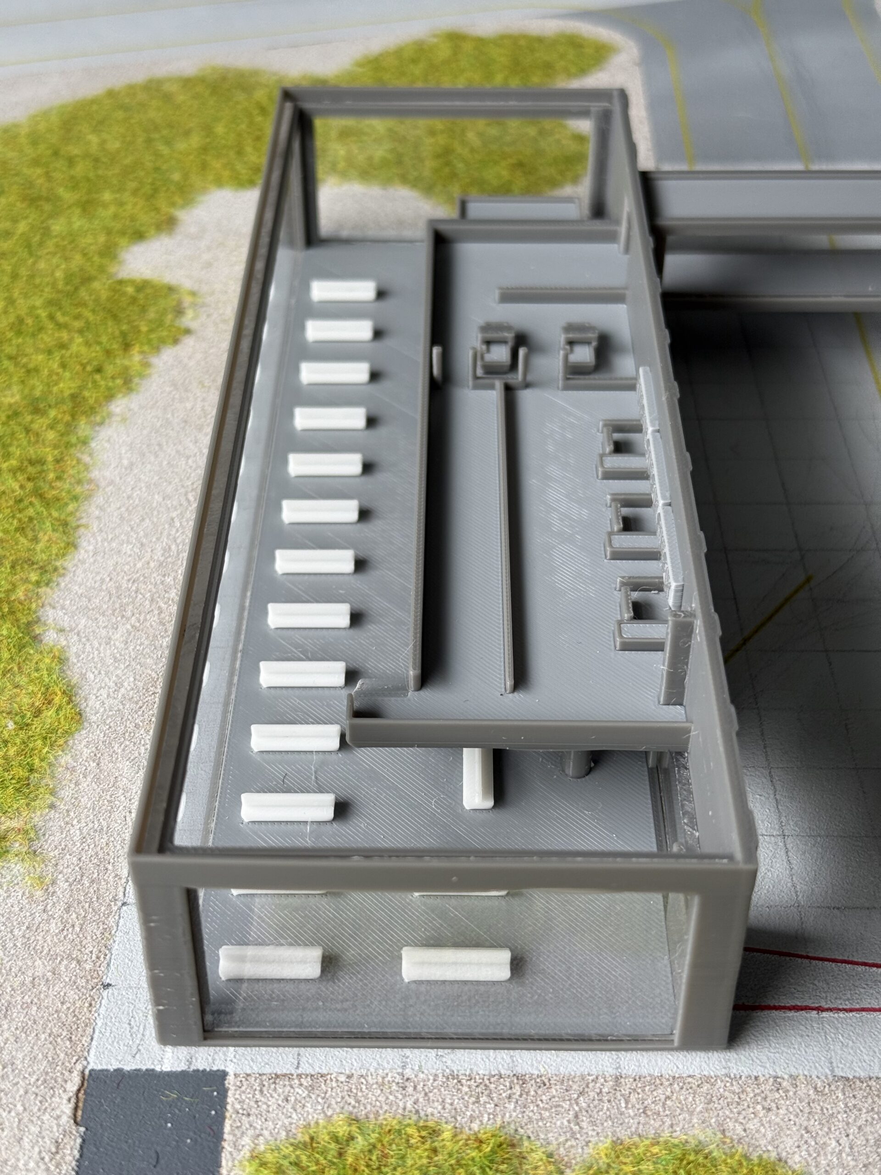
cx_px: 440
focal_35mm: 48
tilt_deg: -39.0
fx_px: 1629
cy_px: 588
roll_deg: +0.8
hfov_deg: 30.3
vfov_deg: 39.7
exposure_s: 1/121
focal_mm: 6.76
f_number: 1.78
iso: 64
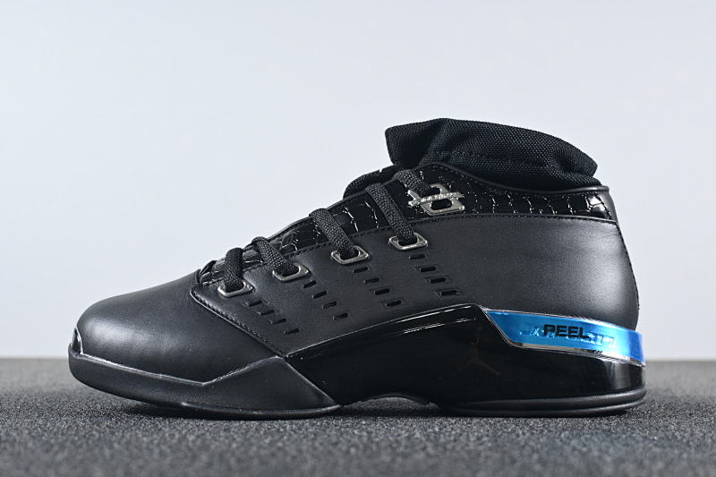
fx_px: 939
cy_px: 238
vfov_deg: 28.5
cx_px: 358
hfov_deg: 41.7
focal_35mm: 47
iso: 1250
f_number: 5
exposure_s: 1/125
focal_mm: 31.5
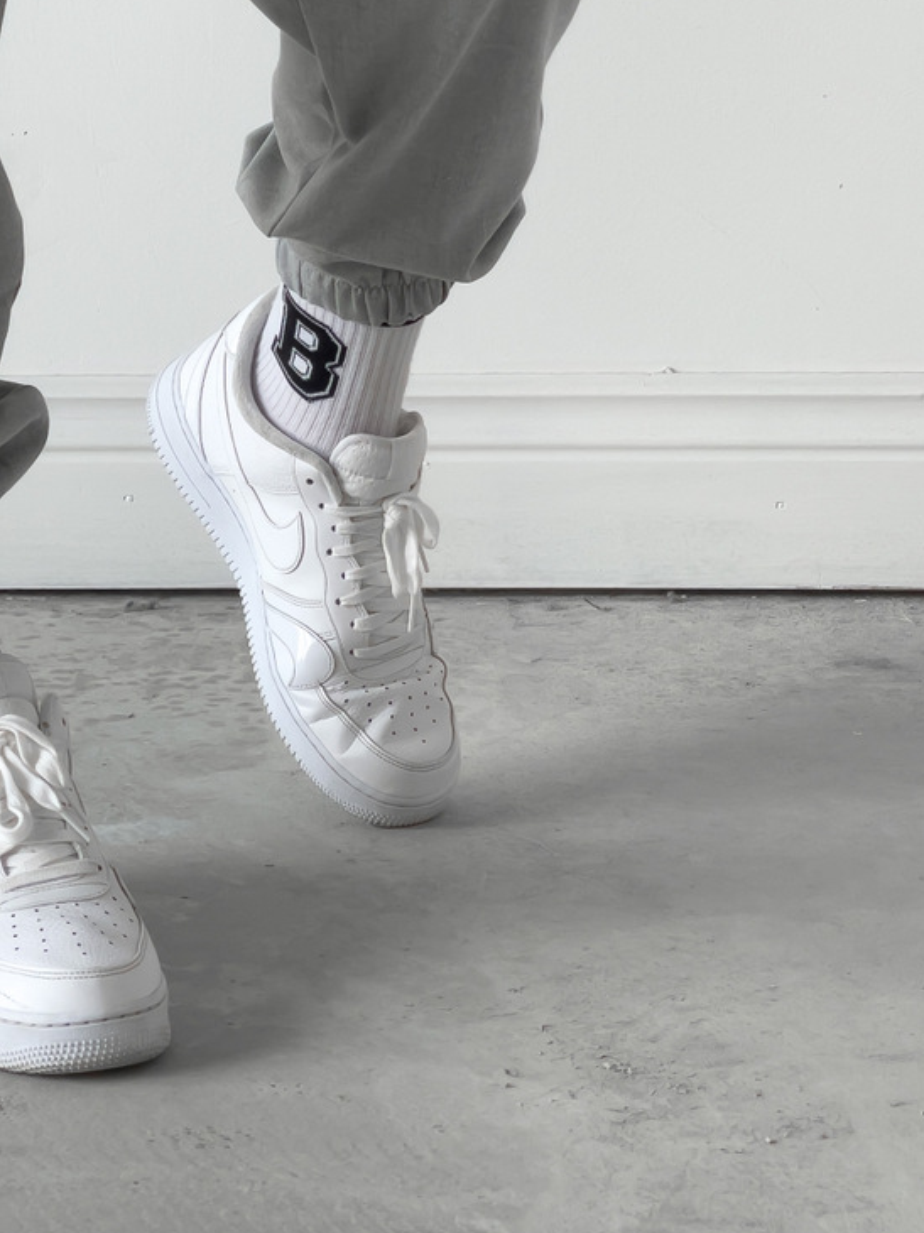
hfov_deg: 12.9
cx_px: 79
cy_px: -12
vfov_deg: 16.9
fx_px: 4060
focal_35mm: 114
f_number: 2
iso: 50
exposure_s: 1/120
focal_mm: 6
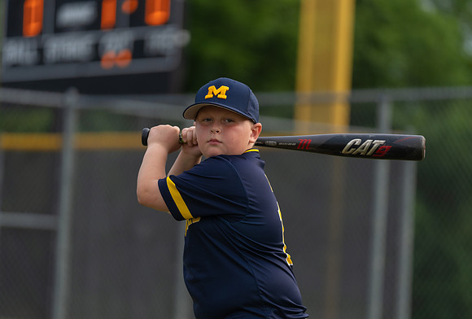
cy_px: 174
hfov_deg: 11.0
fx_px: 2461
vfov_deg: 7.4
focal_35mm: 187
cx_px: 231
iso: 160
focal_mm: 164
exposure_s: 1/320
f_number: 2.8
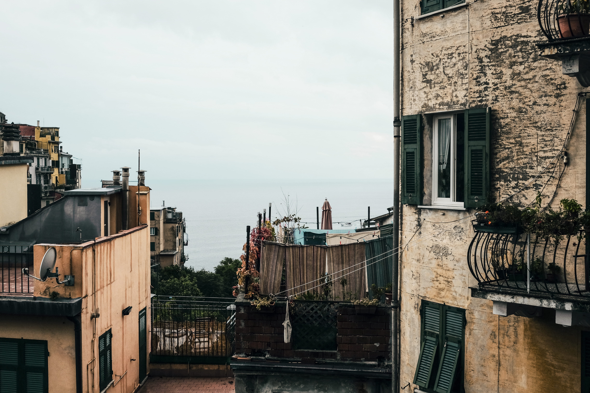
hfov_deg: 47.4
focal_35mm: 41
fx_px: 672
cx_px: 295
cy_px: 196
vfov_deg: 32.6
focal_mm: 27
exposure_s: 1/400
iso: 400
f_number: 6.4
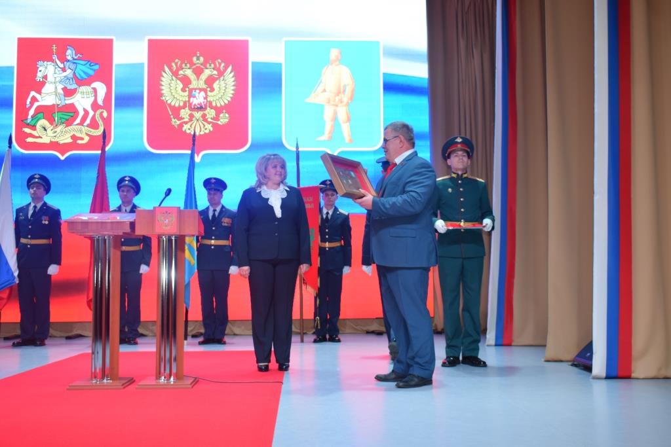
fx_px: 699
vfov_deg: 35.5
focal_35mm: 38
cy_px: 224
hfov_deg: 51.3
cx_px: 336
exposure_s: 1/100
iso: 800
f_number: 5
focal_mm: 25
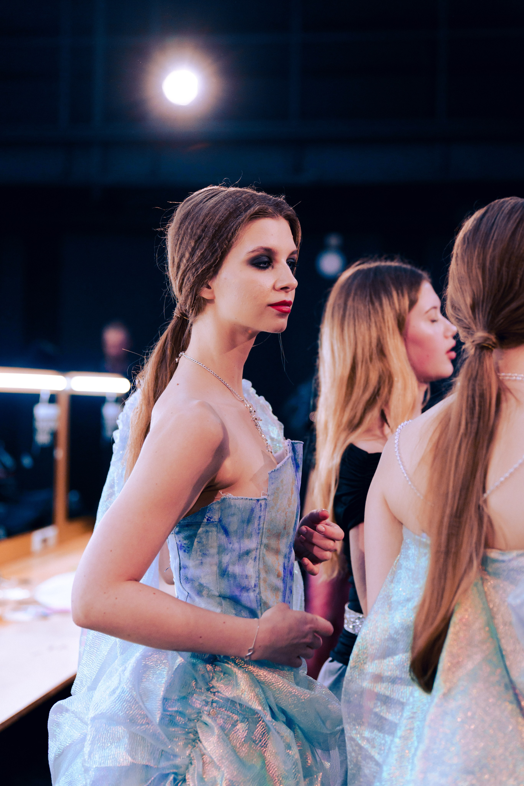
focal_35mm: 58
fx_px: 1266
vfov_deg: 34.5
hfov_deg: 23.4
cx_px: 262
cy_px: 393
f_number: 2.2
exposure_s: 1/320
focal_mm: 58
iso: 1000
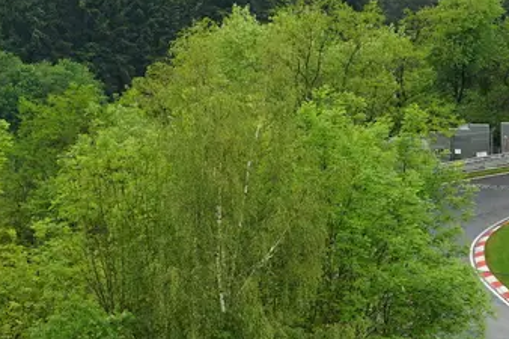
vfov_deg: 6.4
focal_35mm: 213
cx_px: 244
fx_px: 3010
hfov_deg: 9.7
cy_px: 197
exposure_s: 1/80
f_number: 5.6
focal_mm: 40
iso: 160
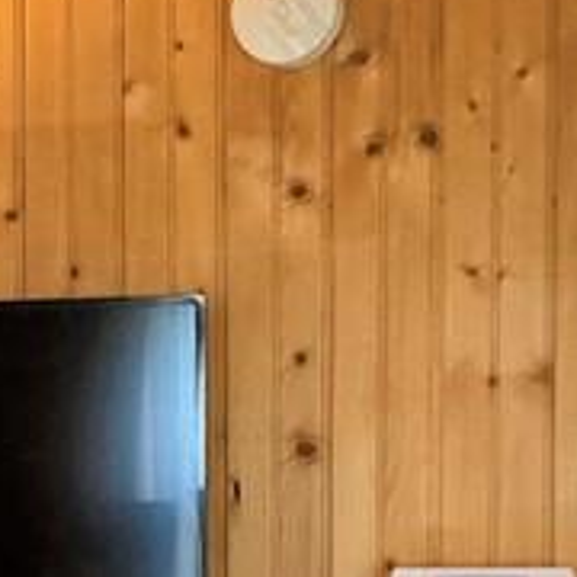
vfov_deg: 12.1
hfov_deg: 11.9
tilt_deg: -4.5
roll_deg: +0.1
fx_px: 2659
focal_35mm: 141
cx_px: -228
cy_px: 670
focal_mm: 3.99
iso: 320
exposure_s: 1/40
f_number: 1.8
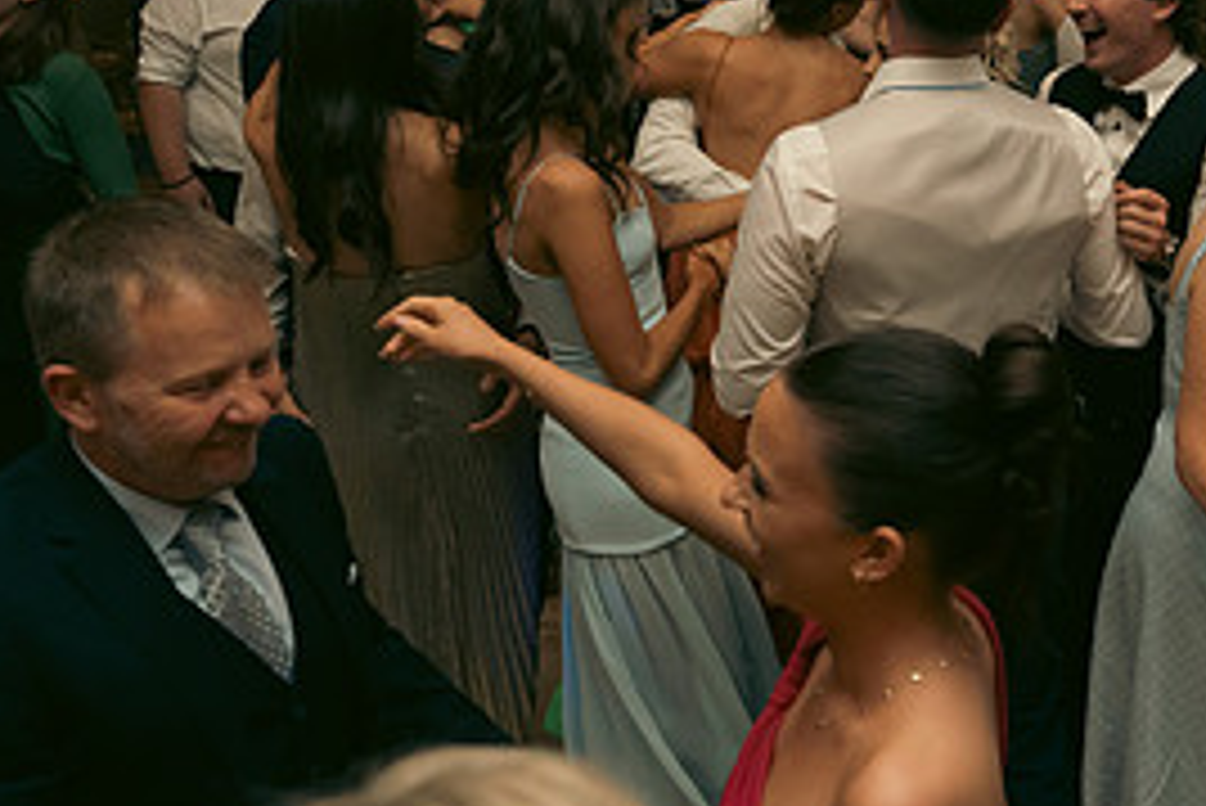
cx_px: 1107
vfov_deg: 25.7
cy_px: 196
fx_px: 1743
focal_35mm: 52
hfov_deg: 35.7
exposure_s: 1/200
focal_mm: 24
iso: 2500
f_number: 3.5
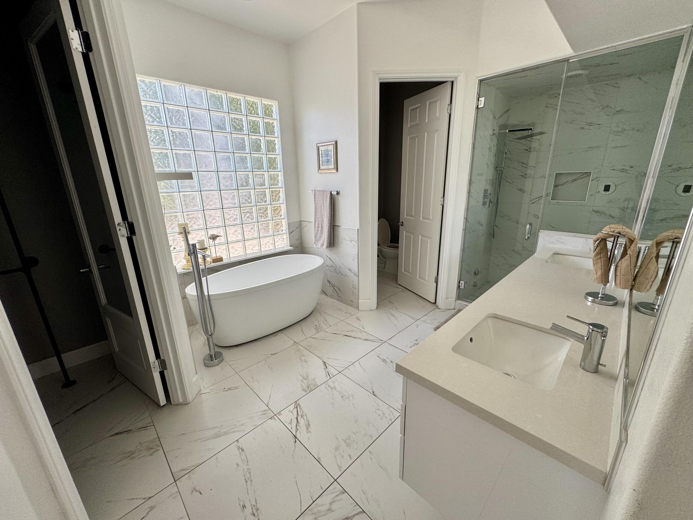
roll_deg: +1.3
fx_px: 280
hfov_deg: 102.1
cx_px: 346
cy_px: 260
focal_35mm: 14
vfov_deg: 85.7
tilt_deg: -17.6
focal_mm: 2.22
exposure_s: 1/99
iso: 80
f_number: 2.2
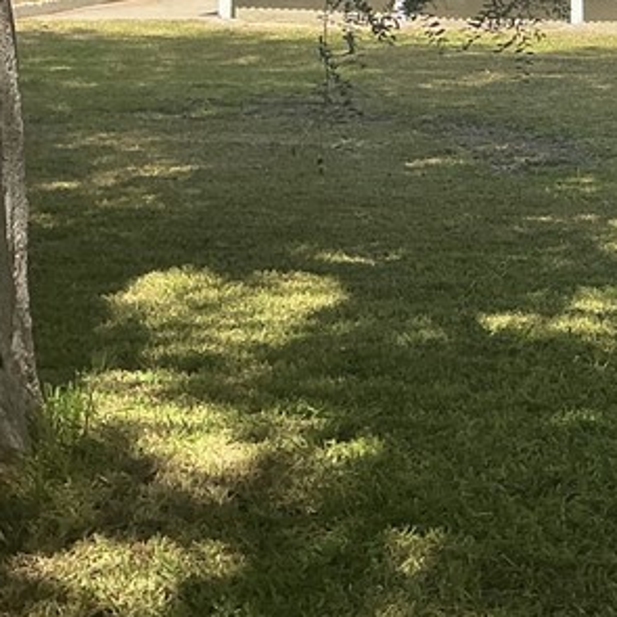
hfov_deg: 17.1
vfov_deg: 19.0
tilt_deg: -2.2
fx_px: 1795
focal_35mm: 89
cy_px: 15
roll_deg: +0.0
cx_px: 993
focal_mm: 3
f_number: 1.8
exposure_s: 1/997
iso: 25
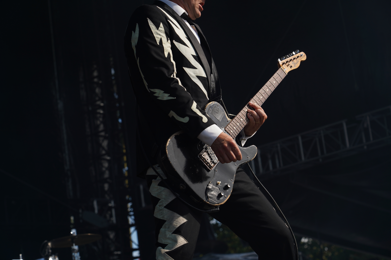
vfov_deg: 13.0
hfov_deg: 19.5
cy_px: 130
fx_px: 1140
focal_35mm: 105
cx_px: 196
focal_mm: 105
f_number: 7.1
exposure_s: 1/400
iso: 100
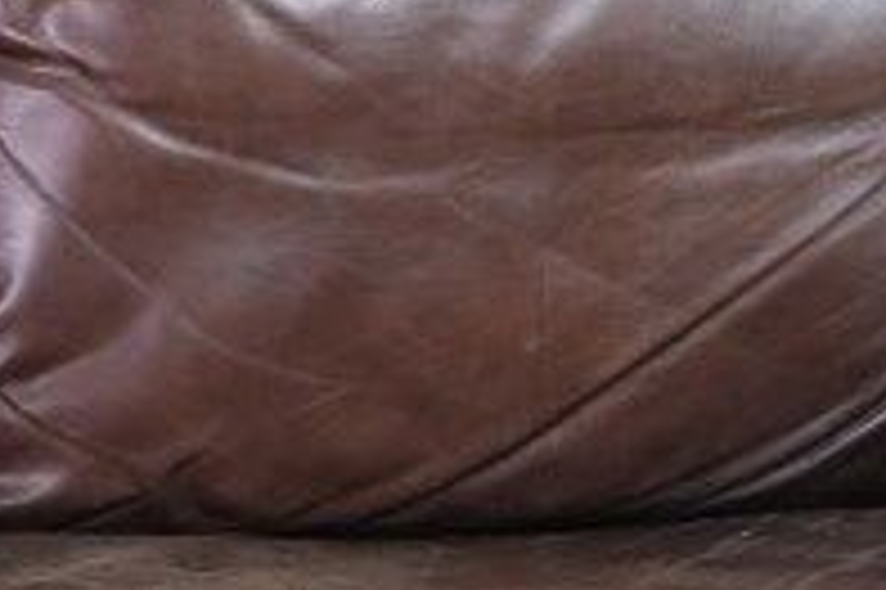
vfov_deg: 8.1
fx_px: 4131
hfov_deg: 12.1
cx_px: -67
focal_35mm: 168
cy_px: 658
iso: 1250
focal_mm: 17.1
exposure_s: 1/26
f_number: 4
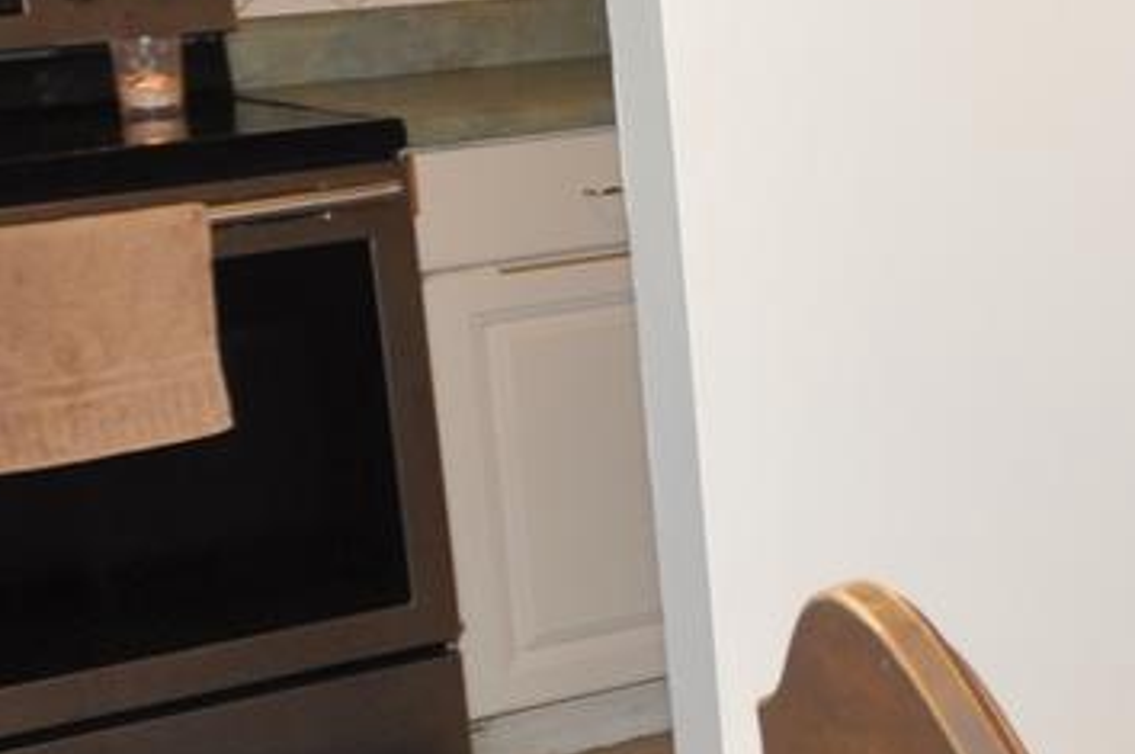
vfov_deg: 12.0
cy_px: 74
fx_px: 3554
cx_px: 2716
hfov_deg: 13.4
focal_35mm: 113
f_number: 4
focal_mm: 13
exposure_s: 1/60
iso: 250
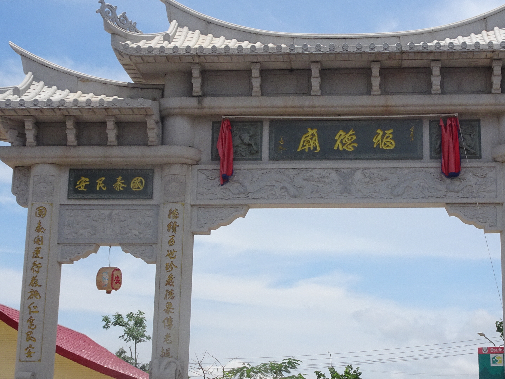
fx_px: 948
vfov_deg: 22.6
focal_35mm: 65
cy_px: 207
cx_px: 345
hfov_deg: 29.6
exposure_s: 1/1000
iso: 80
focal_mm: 6.56
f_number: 4
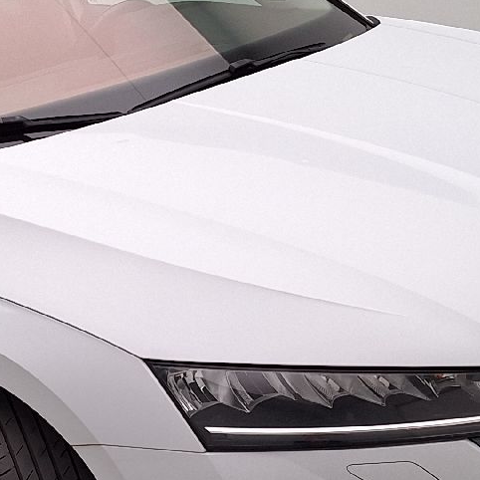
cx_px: 103
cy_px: 426
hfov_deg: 21.2
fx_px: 1271
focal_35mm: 81
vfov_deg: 21.0
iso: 40
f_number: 1.8
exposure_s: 1/129
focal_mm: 5.54
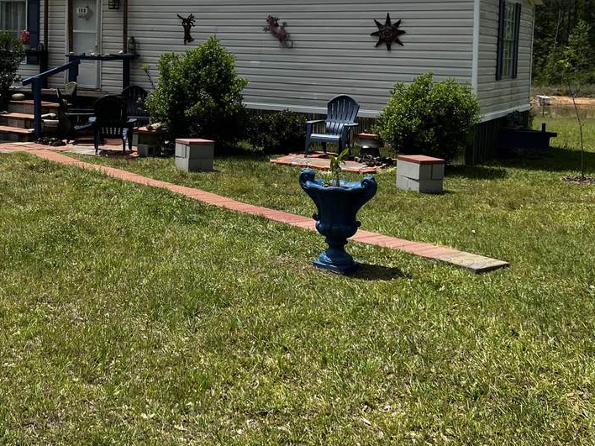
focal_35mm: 47
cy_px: 80
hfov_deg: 39.6
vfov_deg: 30.0
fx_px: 808
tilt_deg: -3.0
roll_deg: -1.5
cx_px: 171
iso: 50
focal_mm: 5.7
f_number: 1.5
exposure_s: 1/6211
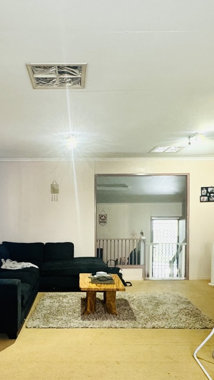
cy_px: 227
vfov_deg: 60.5
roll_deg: +0.5
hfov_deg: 36.3
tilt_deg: -1.8
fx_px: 323
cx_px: 70
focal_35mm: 32
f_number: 2.2
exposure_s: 1/64
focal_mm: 2.22
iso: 320
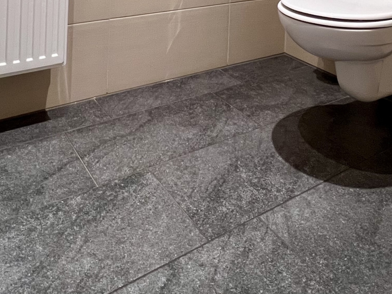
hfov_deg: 52.6
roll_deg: -2.1
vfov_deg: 31.2
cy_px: -91
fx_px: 396
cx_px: 190
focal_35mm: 35
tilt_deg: -1.8
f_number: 1.8
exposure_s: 1/50
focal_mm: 1.57
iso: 250
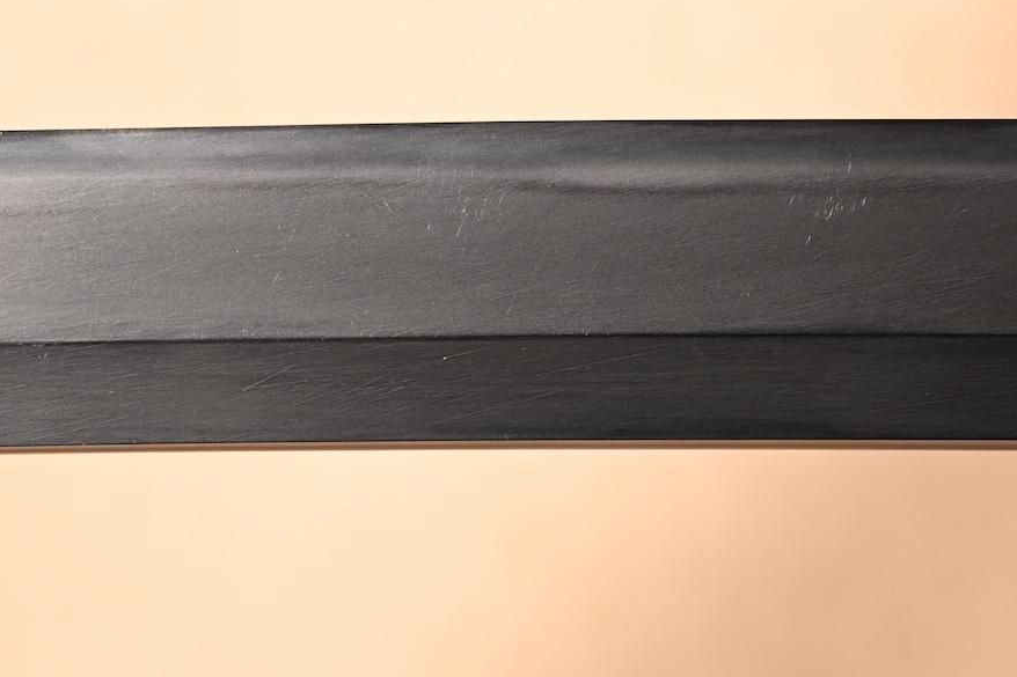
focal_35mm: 153
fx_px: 4321
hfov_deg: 13.4
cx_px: 328
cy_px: 237
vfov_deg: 9.0
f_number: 5
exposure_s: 1/2
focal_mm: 64
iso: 100
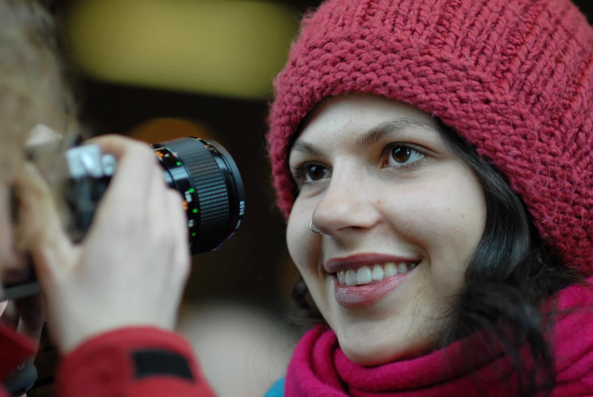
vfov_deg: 6.8
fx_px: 3340
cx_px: 296
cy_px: 198
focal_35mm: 202
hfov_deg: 10.1
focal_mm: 135
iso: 400
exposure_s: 1/320
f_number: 2
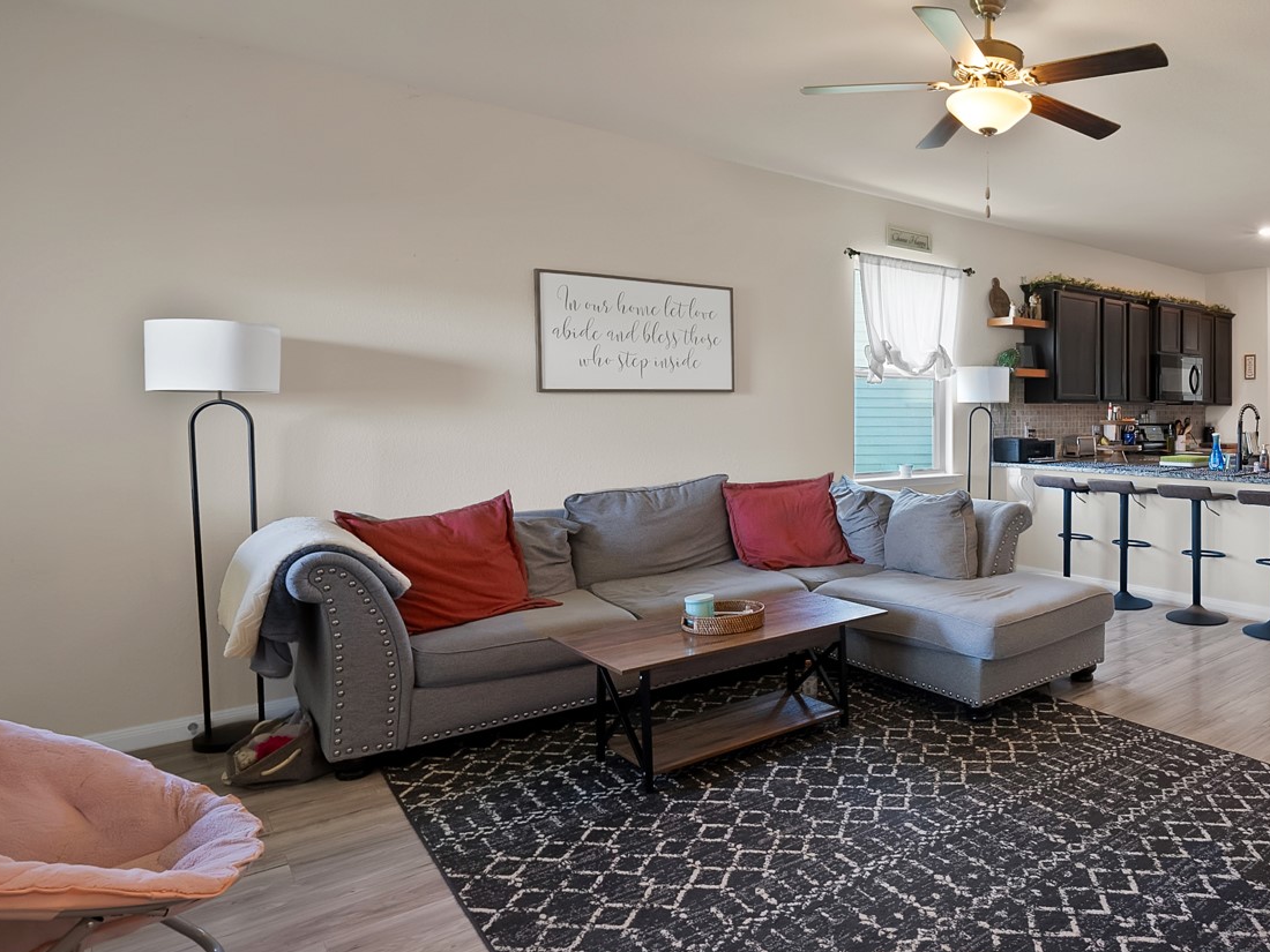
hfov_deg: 72.4
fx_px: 770
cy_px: 458
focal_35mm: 21
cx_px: 980
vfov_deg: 63.4
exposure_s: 1/2.5
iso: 640
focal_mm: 12
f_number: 9
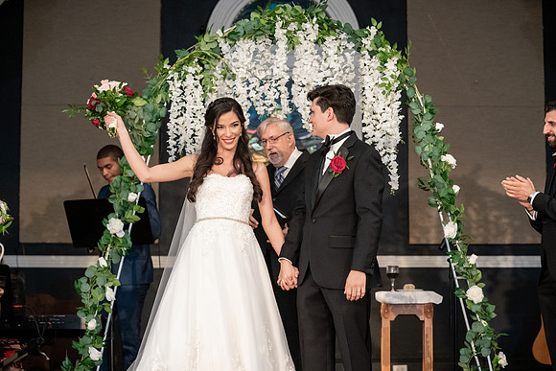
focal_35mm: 92
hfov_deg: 22.1
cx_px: 278
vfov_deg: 14.8
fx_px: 1425
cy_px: 186
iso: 8000
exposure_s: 1/200
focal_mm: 92
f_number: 4
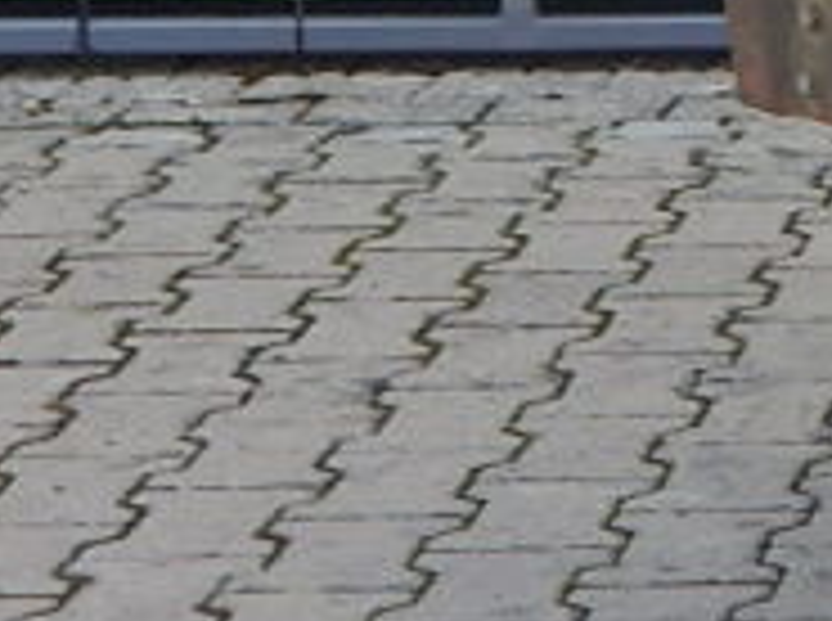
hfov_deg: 8.0
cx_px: 1767
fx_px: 5589
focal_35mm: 233
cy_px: -598
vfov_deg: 6.2
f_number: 3.6
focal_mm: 7.7
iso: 125
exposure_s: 1/250
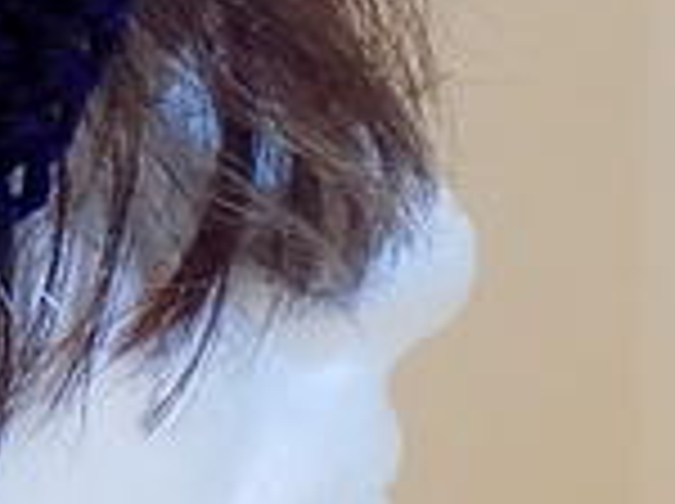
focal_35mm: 333
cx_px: -396
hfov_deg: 5.9
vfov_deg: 4.4
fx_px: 6483
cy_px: 86
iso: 400
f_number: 4.3
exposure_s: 1/15
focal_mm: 13.9
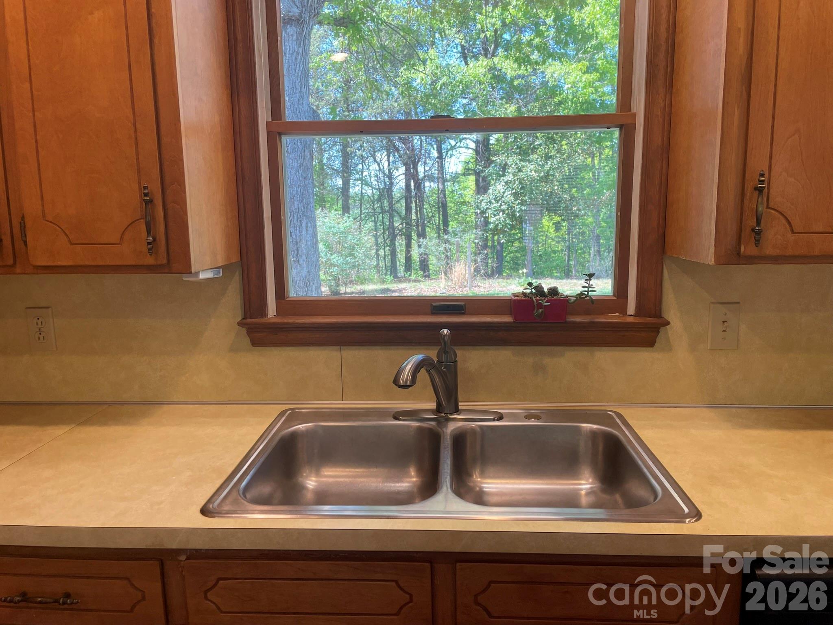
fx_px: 626
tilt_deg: -8.7
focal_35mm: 26
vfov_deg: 53.1
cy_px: 312
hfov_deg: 67.3
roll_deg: +0.8
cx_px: 416
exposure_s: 1/120
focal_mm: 4.2
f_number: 1.6
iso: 40
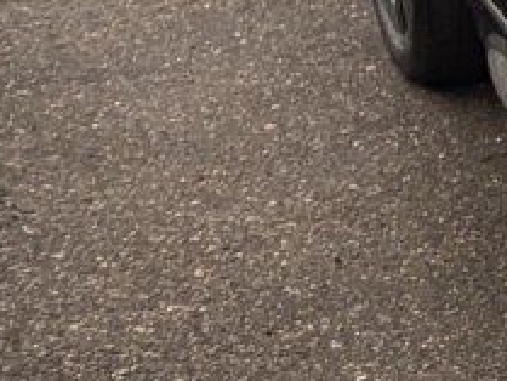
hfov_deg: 8.5
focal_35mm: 179
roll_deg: +0.7
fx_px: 2623
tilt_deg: -12.3
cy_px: 61
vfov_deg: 8.3
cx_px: 1713
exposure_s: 1/121
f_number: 1.6
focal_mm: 5.96
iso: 40
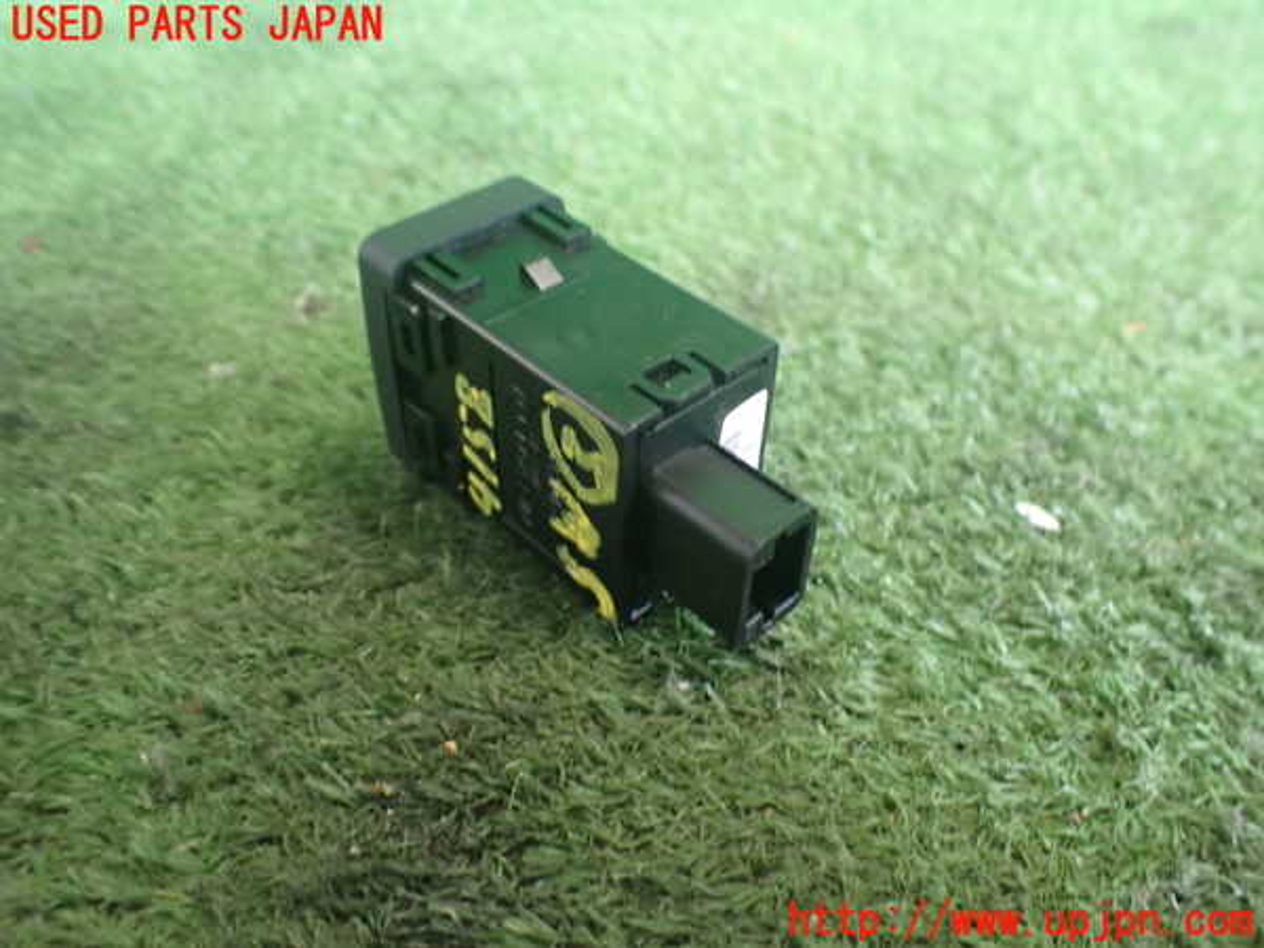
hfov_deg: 60.0
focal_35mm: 30
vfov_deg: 46.8
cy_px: 474
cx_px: 632
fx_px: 1095
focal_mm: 5.4
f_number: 2.3
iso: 800
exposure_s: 1/60
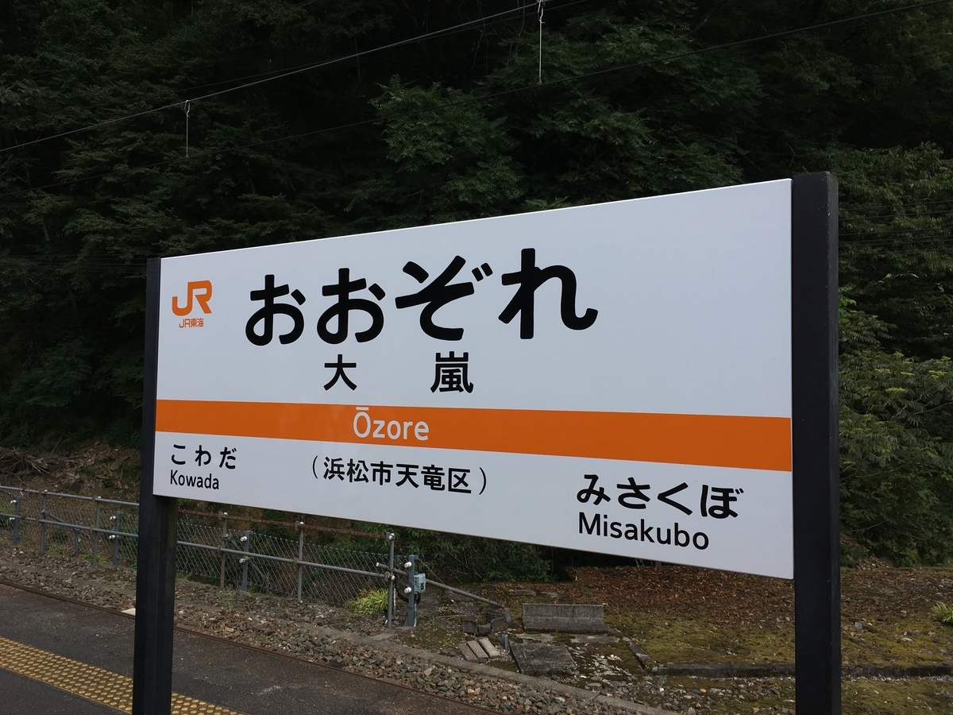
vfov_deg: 48.2
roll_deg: -1.8
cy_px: 358
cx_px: 476
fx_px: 798
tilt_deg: +0.8
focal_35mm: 29
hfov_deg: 61.7
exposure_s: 1/434
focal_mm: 4.15
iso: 25
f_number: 2.2
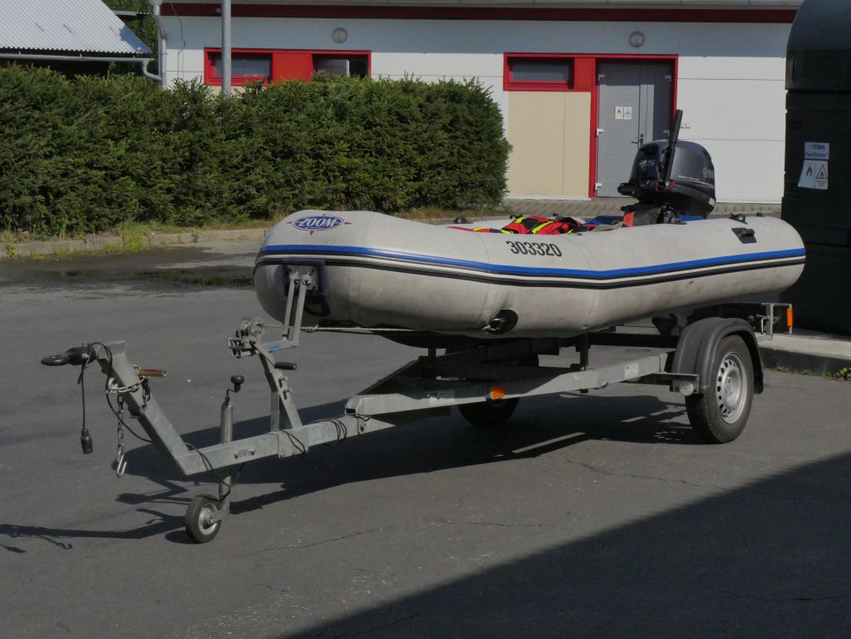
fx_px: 1967
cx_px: 426
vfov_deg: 18.4
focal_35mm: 80
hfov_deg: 24.4
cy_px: 320
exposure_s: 1/4000
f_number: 14
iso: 1600
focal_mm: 40
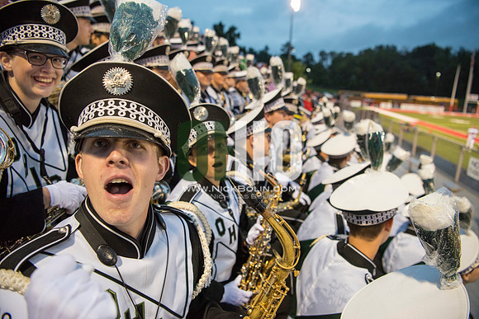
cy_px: 160
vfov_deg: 53.2
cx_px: 240
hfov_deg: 73.7
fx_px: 319
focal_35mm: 24
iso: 2000
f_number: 3.2
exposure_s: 1/320
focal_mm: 24
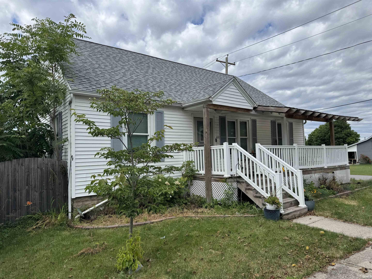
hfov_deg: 71.6
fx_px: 258
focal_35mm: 24
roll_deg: +1.9
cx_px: 186
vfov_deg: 56.8
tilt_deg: +5.7
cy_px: 140
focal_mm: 6.76
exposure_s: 1/4049
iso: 80
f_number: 1.78
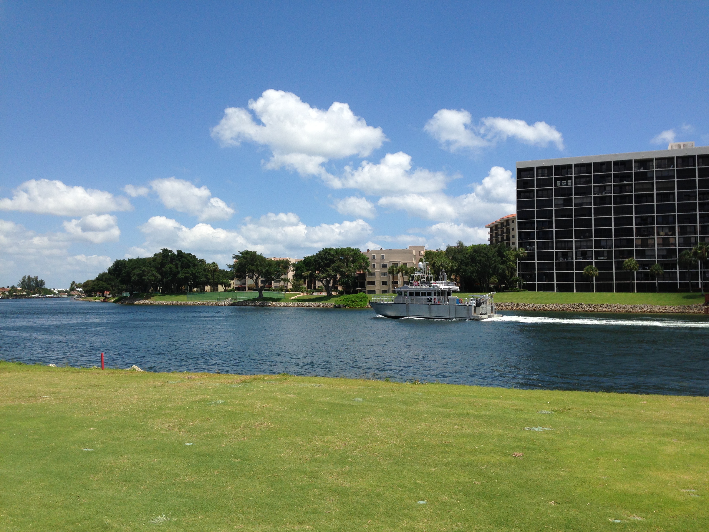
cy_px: 266
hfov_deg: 55.4
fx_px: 676
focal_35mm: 33
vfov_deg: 42.9
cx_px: 354
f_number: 2.4
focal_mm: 4.12
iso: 50
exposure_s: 1/2584
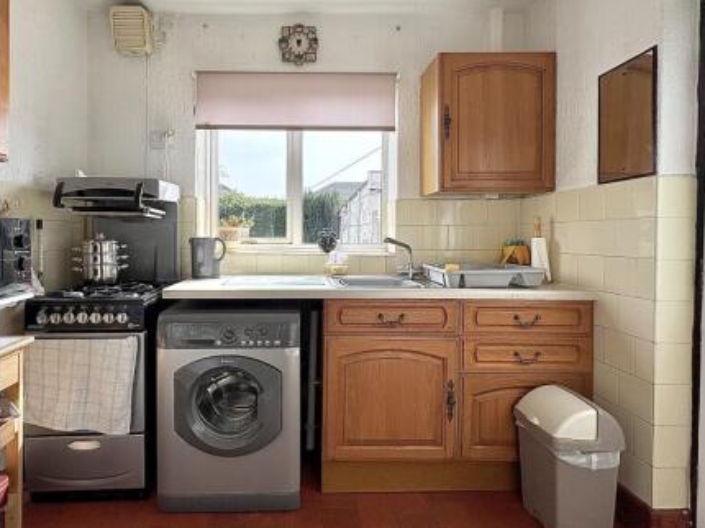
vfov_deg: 68.5
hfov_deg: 84.2
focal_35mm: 19
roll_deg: -1.1
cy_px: 237
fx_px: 387
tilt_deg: -0.6
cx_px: 302
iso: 64
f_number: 2.2
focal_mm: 2.22
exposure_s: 1/451
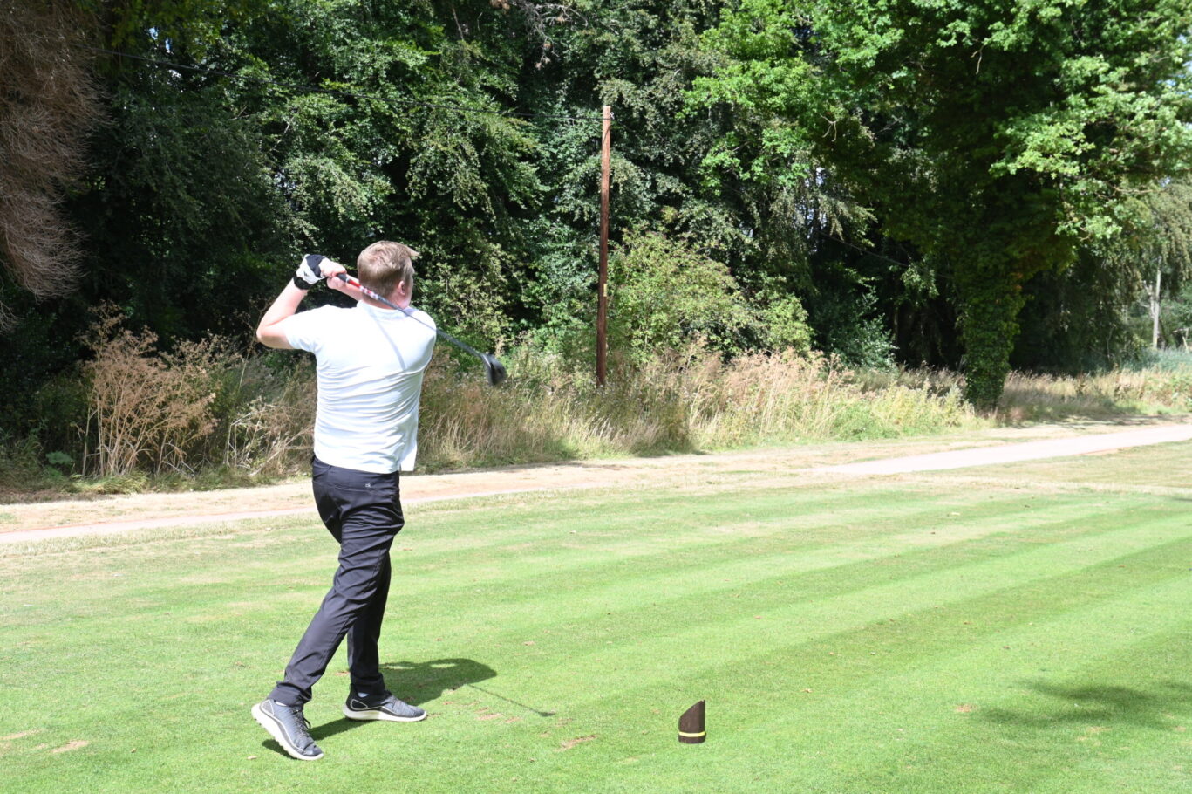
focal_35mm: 44
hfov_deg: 44.5
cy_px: 397
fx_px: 1456
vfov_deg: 30.5
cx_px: 596
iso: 200
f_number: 13
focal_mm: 44
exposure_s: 1/100
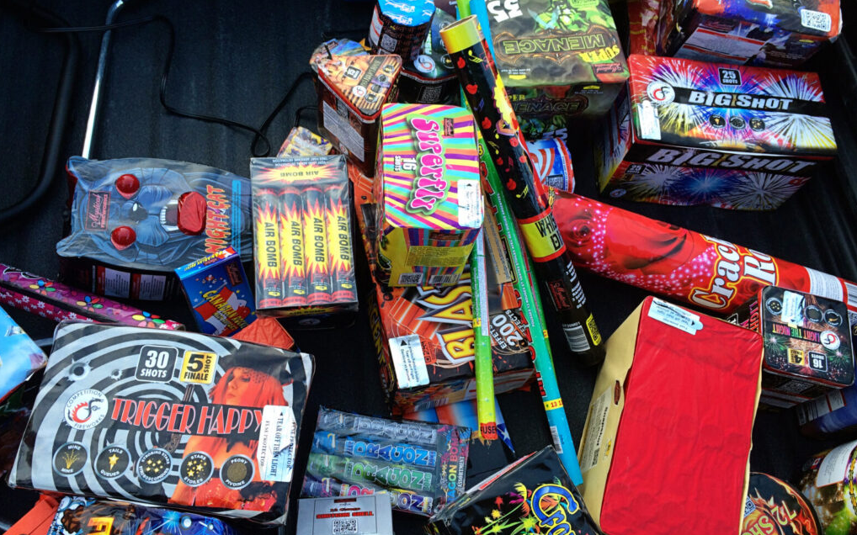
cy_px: 262
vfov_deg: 39.4
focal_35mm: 32
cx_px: 428
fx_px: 747
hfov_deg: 59.7
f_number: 2.2
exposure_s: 1/120
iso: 40
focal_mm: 4.12
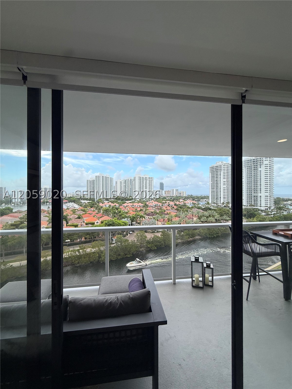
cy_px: 194
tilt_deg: +0.6
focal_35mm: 14
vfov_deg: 102.1
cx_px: 146
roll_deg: +2.7
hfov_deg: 85.7
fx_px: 157
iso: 50
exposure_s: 1/479
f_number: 2.2
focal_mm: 2.22
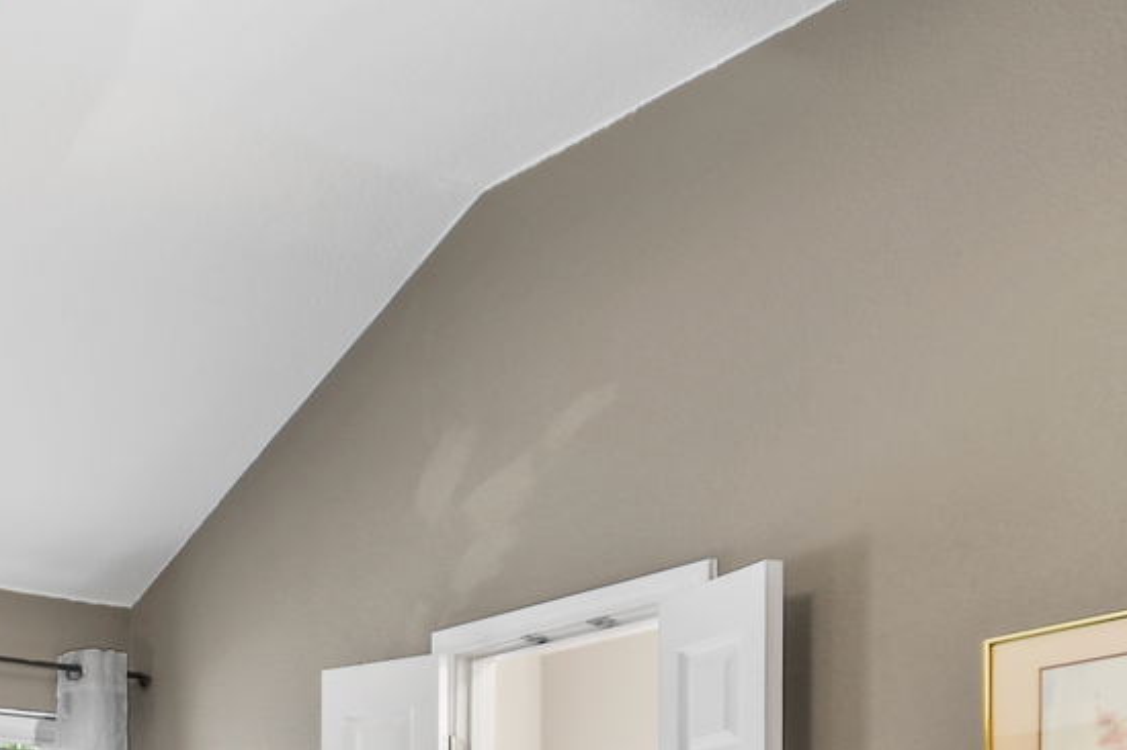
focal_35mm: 57
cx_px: -66
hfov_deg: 31.5
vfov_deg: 20.7
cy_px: 1072
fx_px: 1798
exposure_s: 1.3
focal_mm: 13
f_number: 5.6
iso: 125
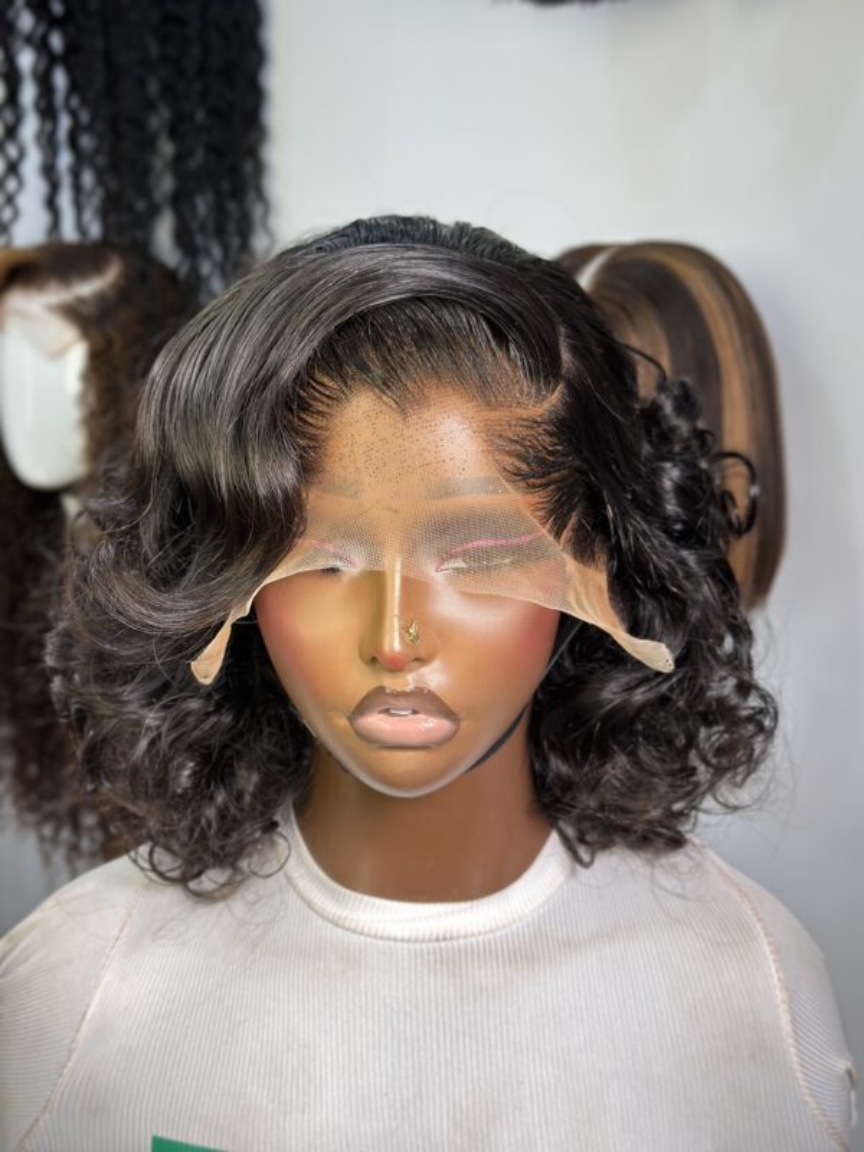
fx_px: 1597
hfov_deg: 30.3
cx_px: 432
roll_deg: -0.8
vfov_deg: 39.7
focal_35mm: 48
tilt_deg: -9.7
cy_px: 576
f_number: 1.78
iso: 80
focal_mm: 6.86
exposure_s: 1/398
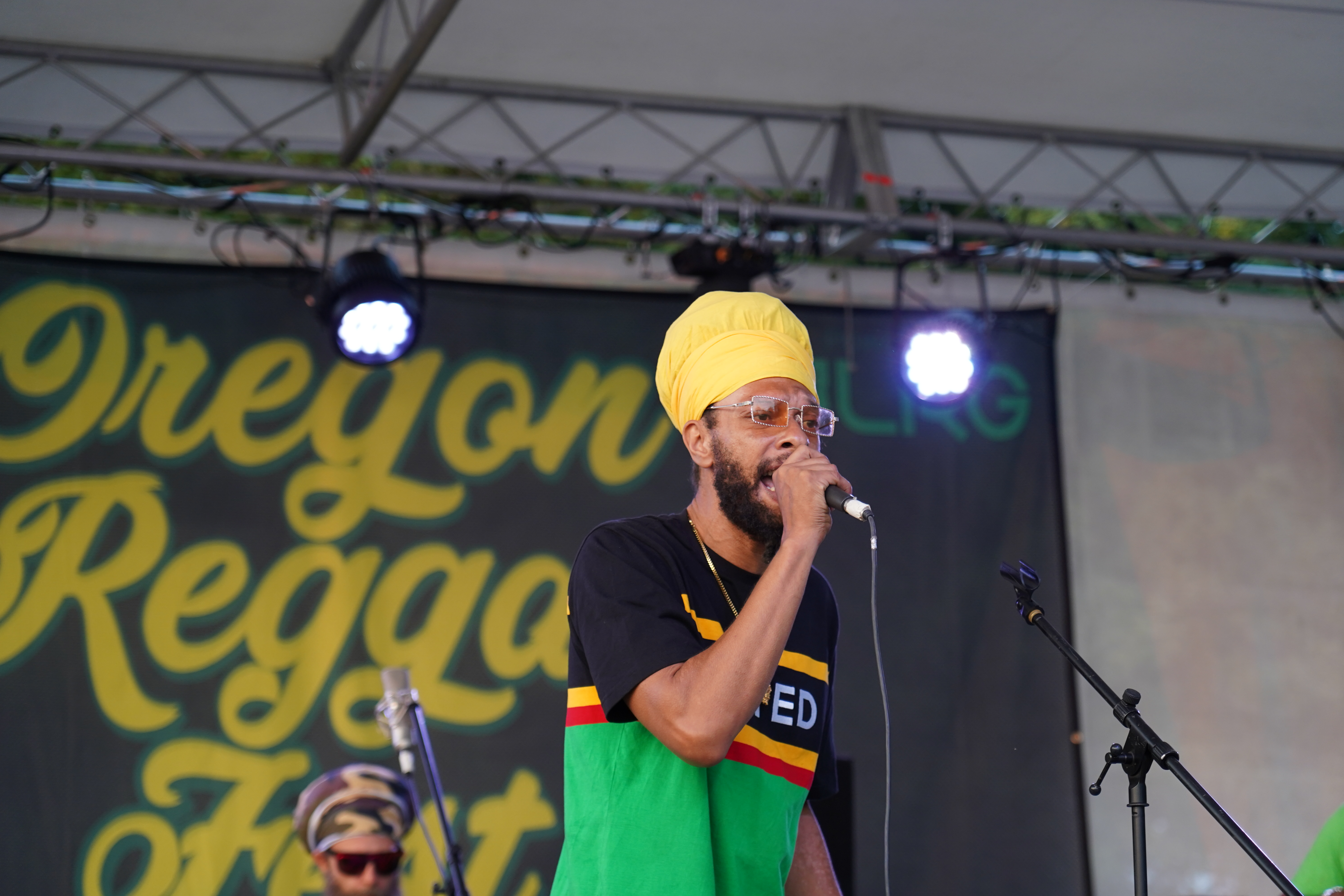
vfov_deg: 13.0
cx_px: 672
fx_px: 3920
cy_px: 448
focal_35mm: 105
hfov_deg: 19.5
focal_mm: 105
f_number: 4
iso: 800
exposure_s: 1/160
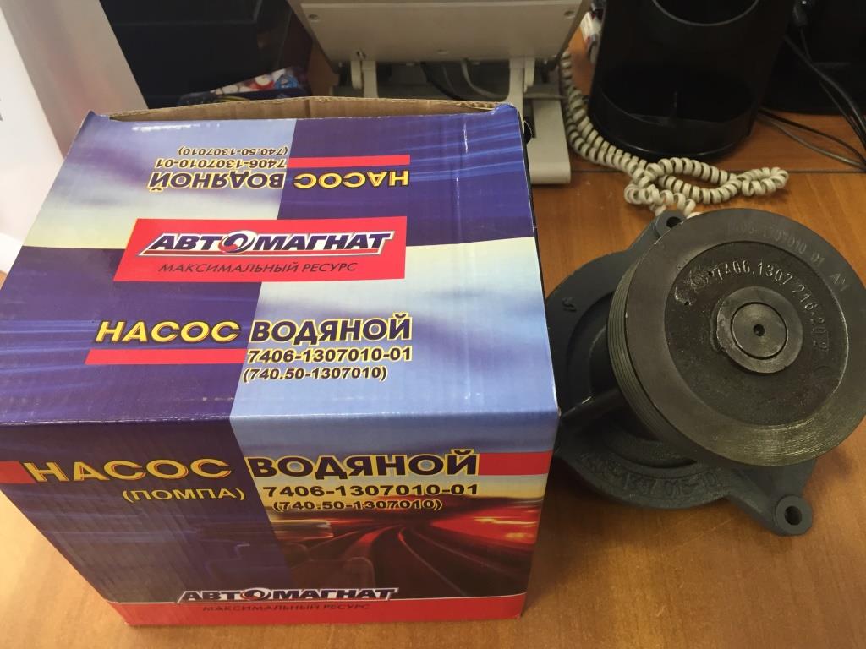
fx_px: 726
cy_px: 324
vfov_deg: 48.2
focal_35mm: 29
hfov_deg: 61.7
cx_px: 433
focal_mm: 4.15
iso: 50
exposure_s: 1/33
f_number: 2.2
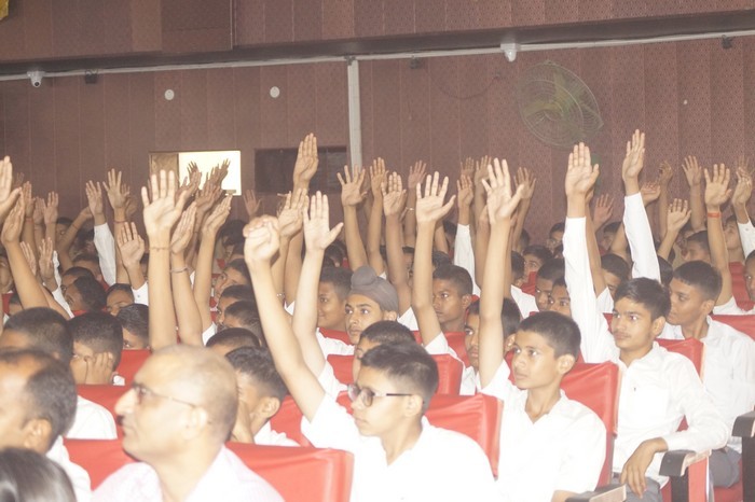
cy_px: 251
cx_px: 378
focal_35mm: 82
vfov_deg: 16.5
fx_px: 1729
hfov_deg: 24.6
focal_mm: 55
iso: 3200
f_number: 4
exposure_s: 1/60
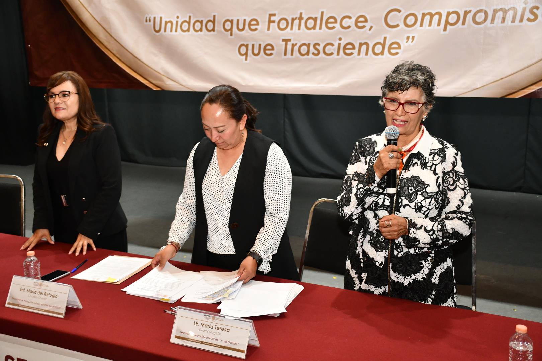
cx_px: 271
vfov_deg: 29.9
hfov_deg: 43.6
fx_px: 677
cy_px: 180
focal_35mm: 45
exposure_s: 1/60
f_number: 4
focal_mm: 30
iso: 1250
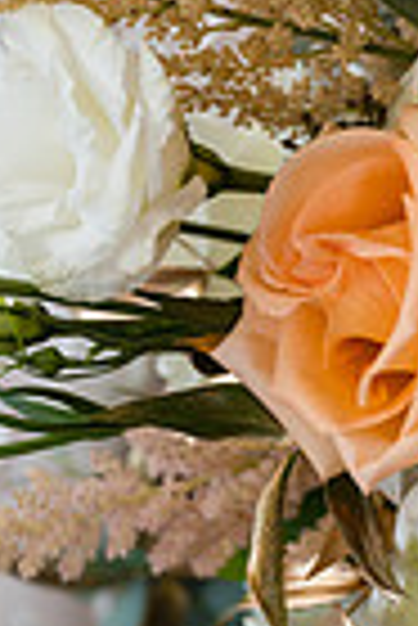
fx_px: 7870
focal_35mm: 453
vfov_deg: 4.5
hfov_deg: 3.0
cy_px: 50
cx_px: 620
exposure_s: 1/160
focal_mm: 140
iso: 400
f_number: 2.8
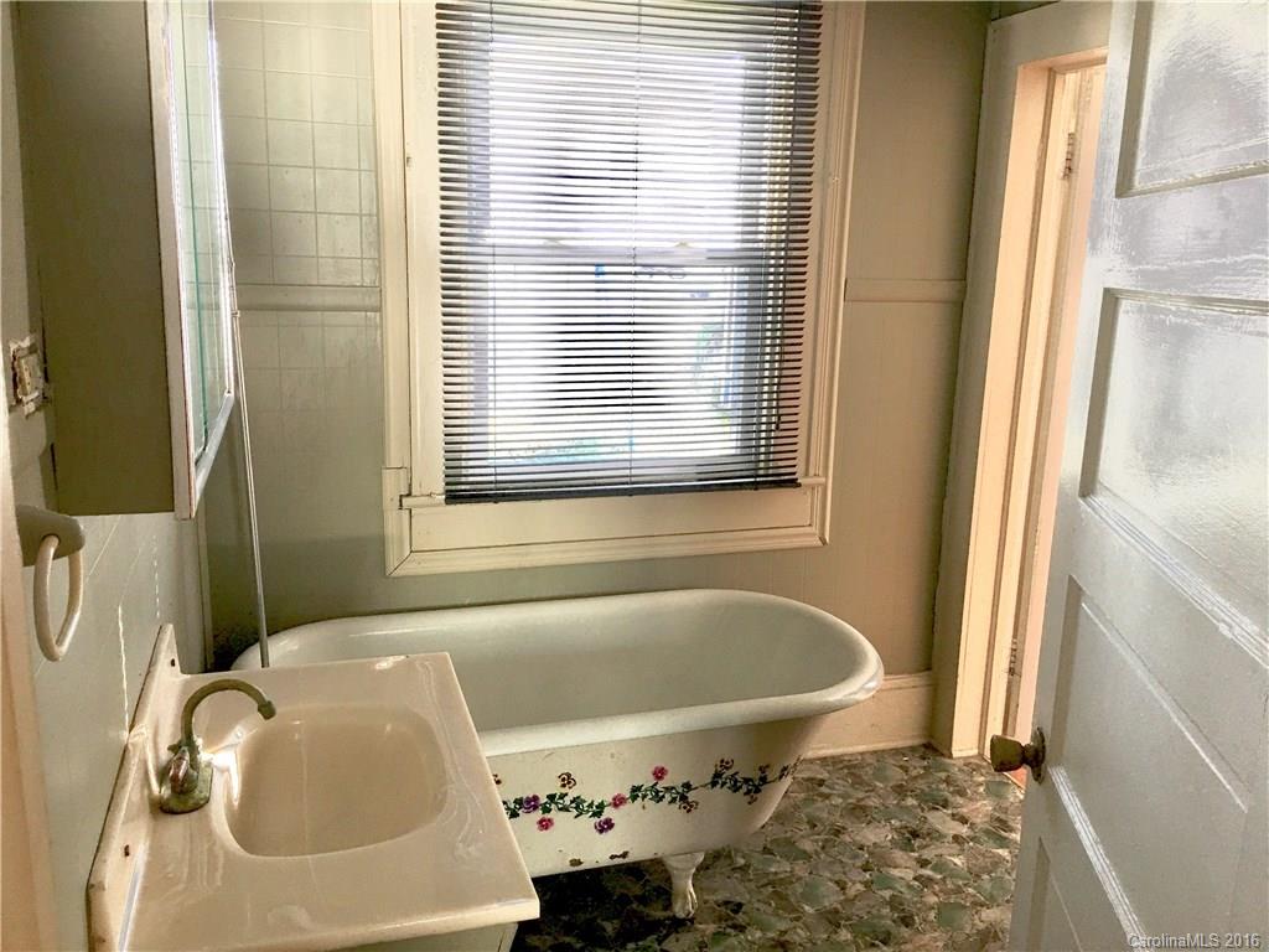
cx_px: 634
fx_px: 1063
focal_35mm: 29
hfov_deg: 61.7
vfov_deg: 48.2
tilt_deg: -12.3
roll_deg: -1.2
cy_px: 476
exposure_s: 1/30
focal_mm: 4.15
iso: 40
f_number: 2.2
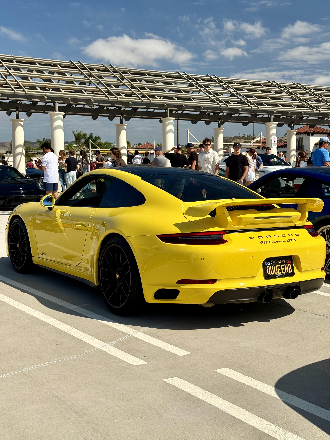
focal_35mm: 48
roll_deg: -0.6
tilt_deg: -3.9
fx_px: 610
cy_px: 220
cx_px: 165
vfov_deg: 39.7
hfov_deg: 30.3
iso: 80
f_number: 1.78
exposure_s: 1/4329
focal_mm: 6.76
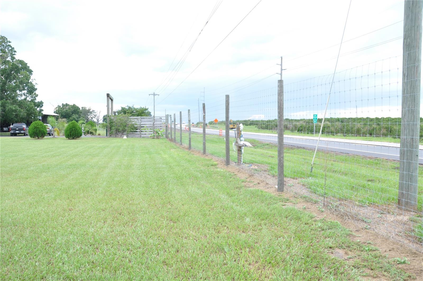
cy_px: 140
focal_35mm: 32
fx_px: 370
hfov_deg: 59.6
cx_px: 212
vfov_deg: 41.6
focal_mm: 21
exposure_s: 1/100
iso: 200
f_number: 10
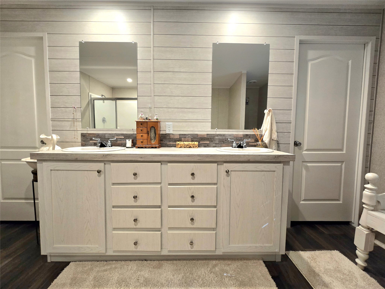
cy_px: 144
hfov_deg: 106.2
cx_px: 192
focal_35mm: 13
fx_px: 145
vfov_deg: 89.9
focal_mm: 2.2
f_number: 2.2
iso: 200
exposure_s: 1/60.2
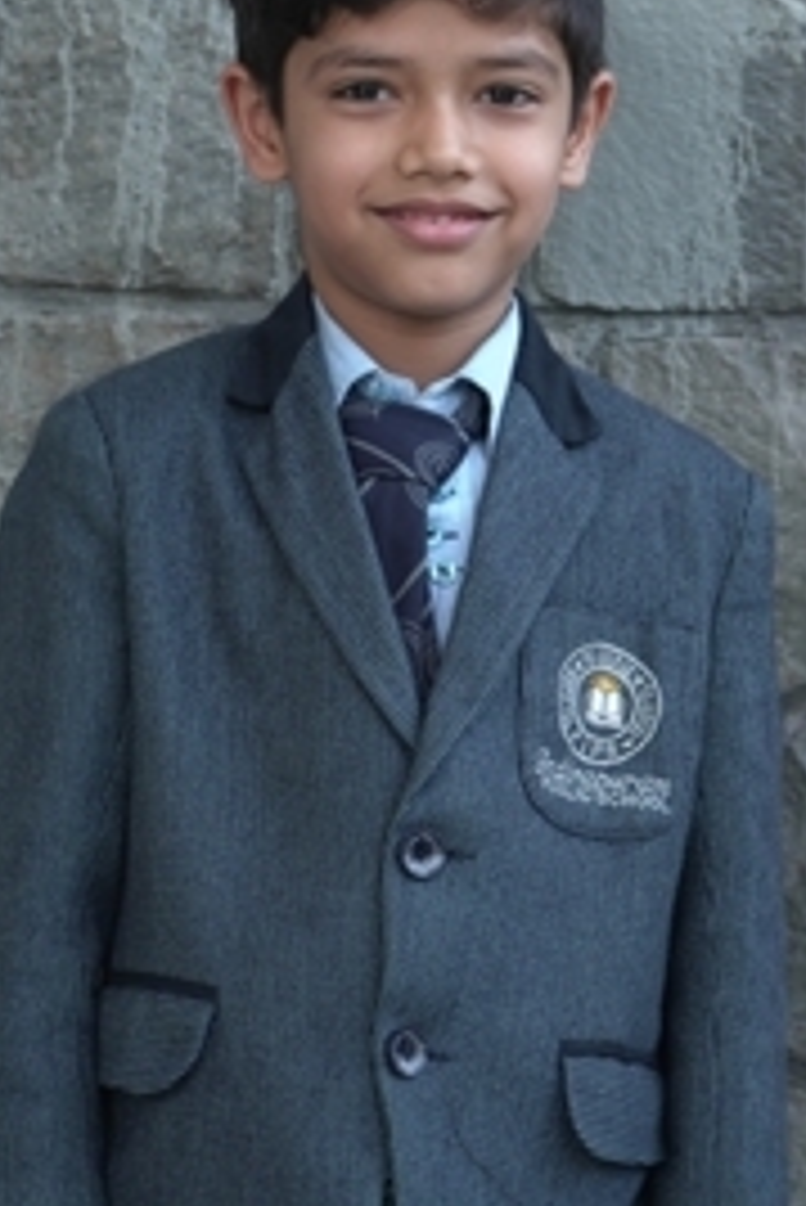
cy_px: 504
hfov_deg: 11.7
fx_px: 3924
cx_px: 335
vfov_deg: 17.5
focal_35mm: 117
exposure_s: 1/125
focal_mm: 70
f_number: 7.1
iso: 400
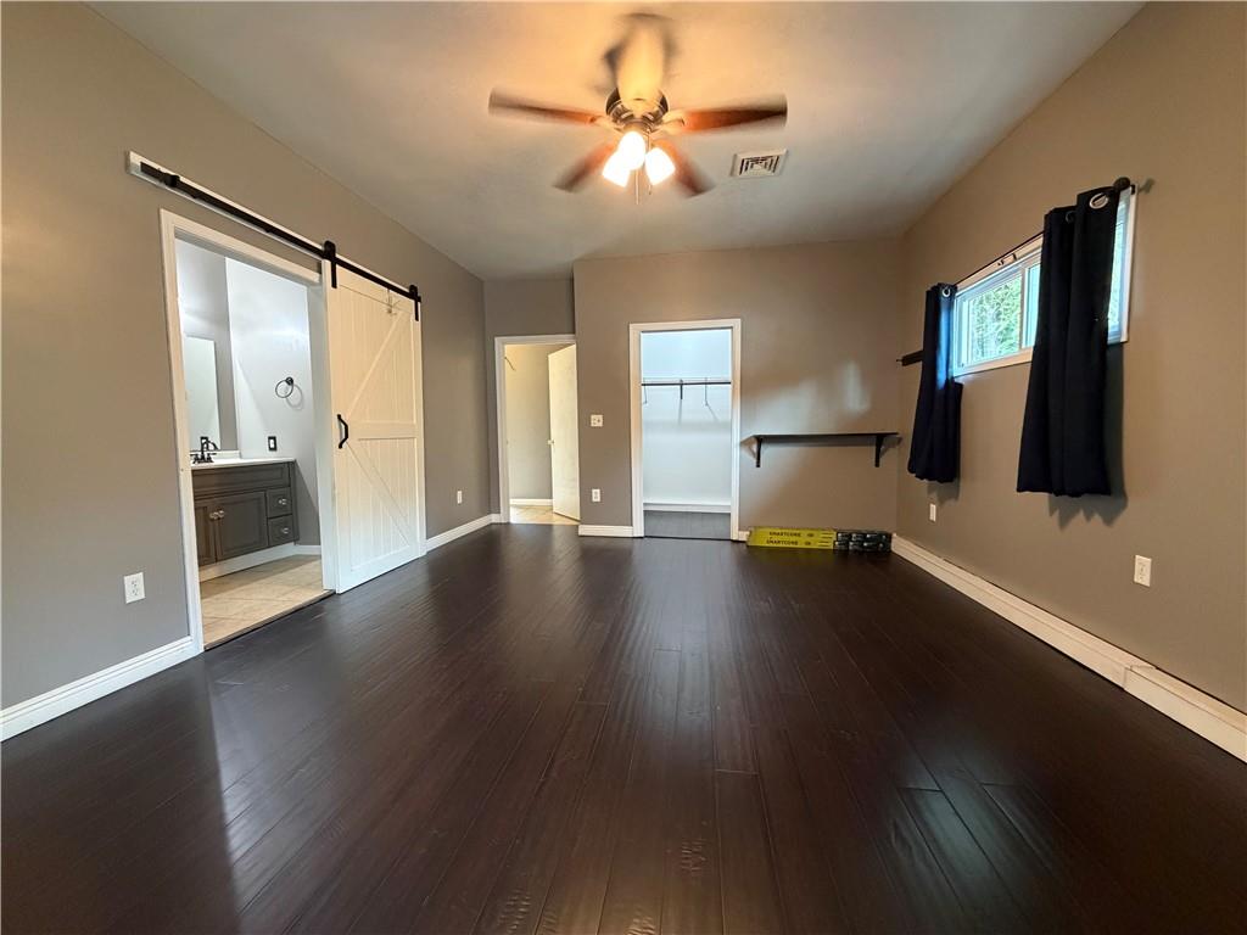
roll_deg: +0.6
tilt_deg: -4.4
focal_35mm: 14
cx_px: 624
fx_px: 504
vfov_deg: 85.7
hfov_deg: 102.1
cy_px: 468
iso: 640
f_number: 2.2
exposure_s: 1/60
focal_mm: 2.22
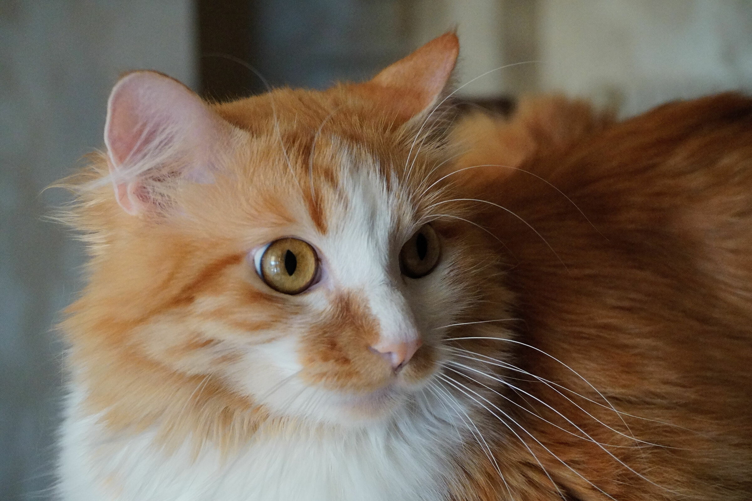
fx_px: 1410
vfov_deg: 20.2
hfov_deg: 29.9
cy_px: 250
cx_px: 376
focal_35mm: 68
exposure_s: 1/125
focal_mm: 45
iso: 6400
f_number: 5.6
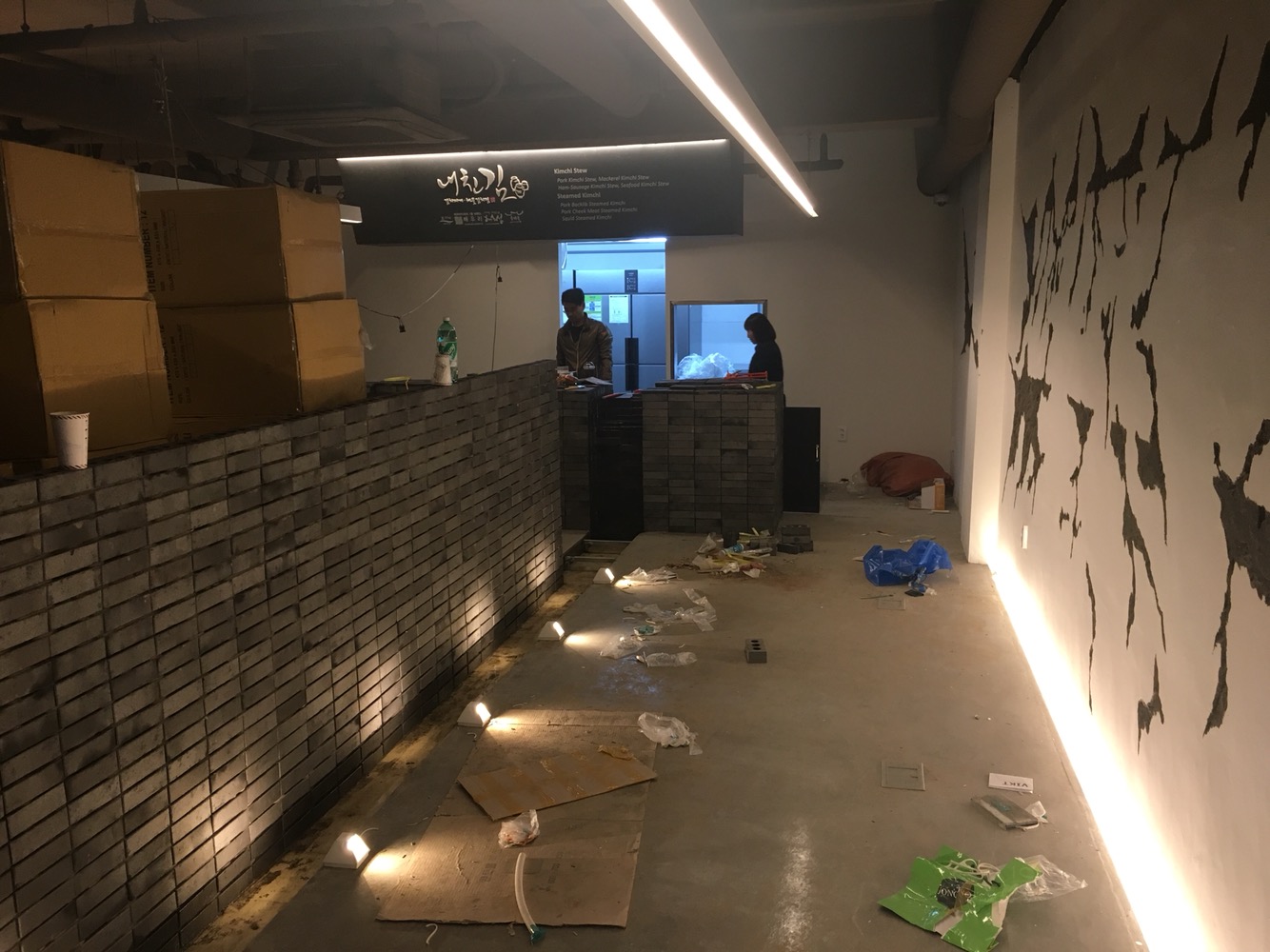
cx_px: 635
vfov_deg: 48.2
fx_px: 1064
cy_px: 476
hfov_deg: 61.7
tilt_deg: -9.0
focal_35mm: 29
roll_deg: +0.3
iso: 80
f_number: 2.2
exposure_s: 1/30
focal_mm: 4.15
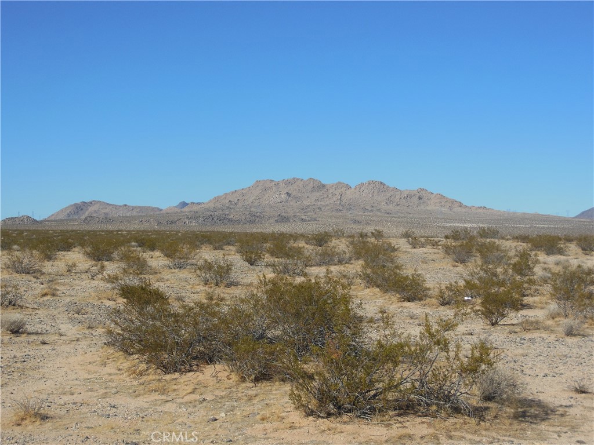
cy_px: 222
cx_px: 297
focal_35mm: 66
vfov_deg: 22.3
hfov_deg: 29.4
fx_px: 1133
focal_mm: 11.7
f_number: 4.3
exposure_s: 1/1500
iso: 125
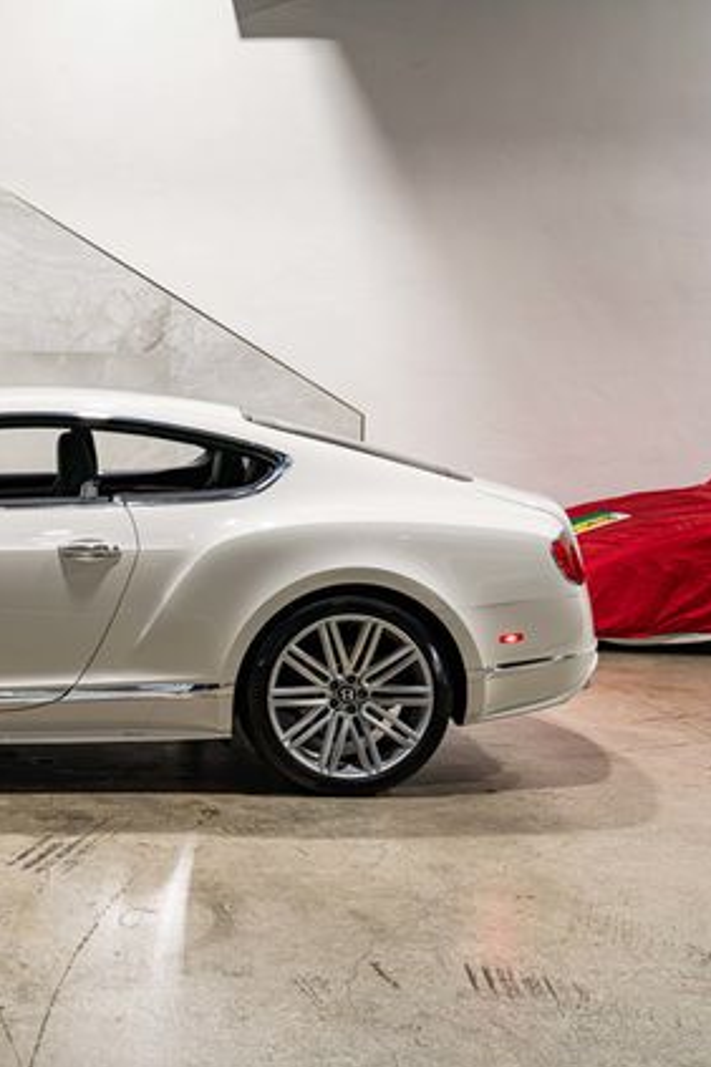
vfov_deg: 39.6
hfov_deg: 25.3
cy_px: 536
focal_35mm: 50
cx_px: -48
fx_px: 1481
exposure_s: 1/60
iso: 1000
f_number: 4
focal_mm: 33
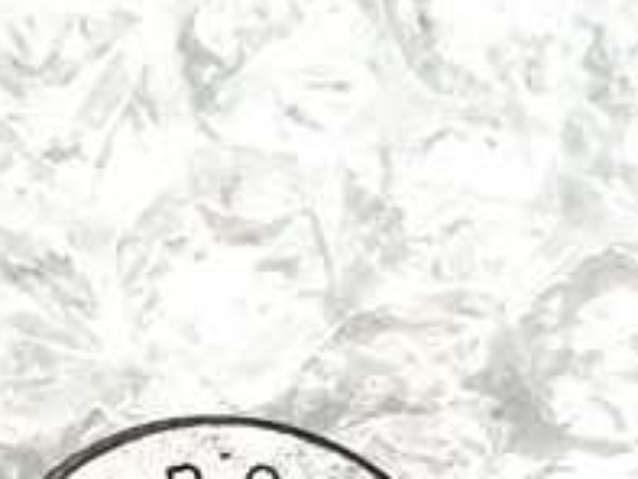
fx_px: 1678
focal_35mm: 91
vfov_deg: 15.2
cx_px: -65
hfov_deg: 20.5
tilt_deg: -77.2
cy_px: 686
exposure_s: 1/24
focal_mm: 3.99
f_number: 1.8
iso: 40
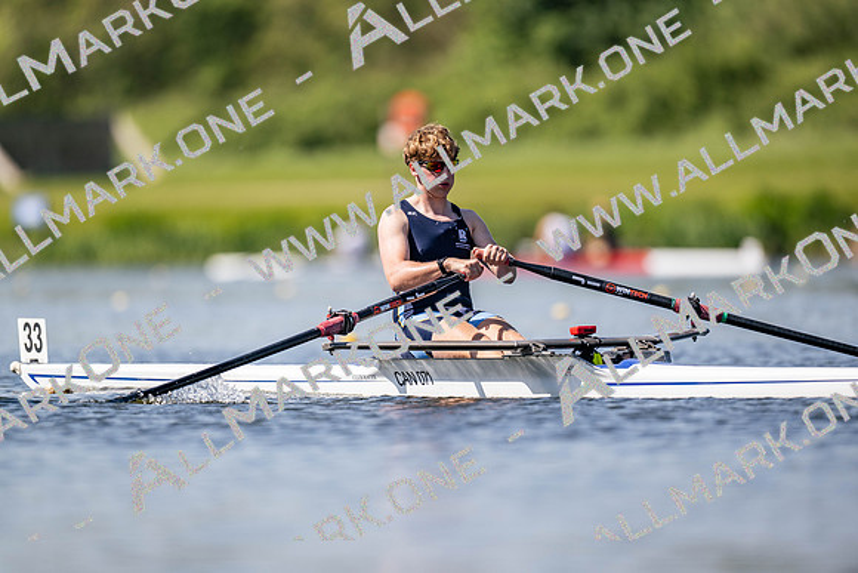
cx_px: 429
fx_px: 14303
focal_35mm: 600
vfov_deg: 2.3
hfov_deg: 3.4
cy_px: 286
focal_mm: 600
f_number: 4
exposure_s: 1/2500
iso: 250
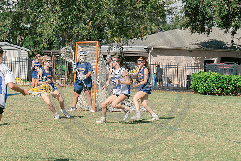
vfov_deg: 8.3
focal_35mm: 165
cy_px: 73
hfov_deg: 12.5
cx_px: 87
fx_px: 1102
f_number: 5.6
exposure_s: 1/1250
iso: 250
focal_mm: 70
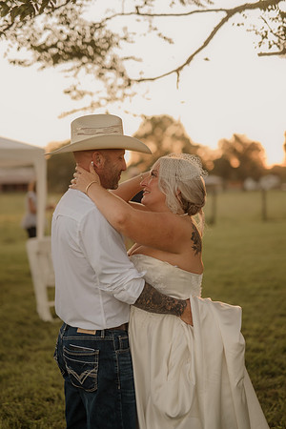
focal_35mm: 50
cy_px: 214
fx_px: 596
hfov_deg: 27.0
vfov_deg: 39.6
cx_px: 143
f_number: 2.8
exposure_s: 1/400
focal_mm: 50
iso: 200
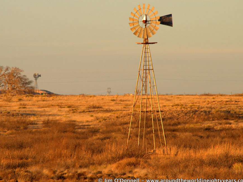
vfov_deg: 2.9
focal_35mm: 509
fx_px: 3573
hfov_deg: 3.9
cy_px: 93
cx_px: 114
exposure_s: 1/160
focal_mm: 300
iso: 200
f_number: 9
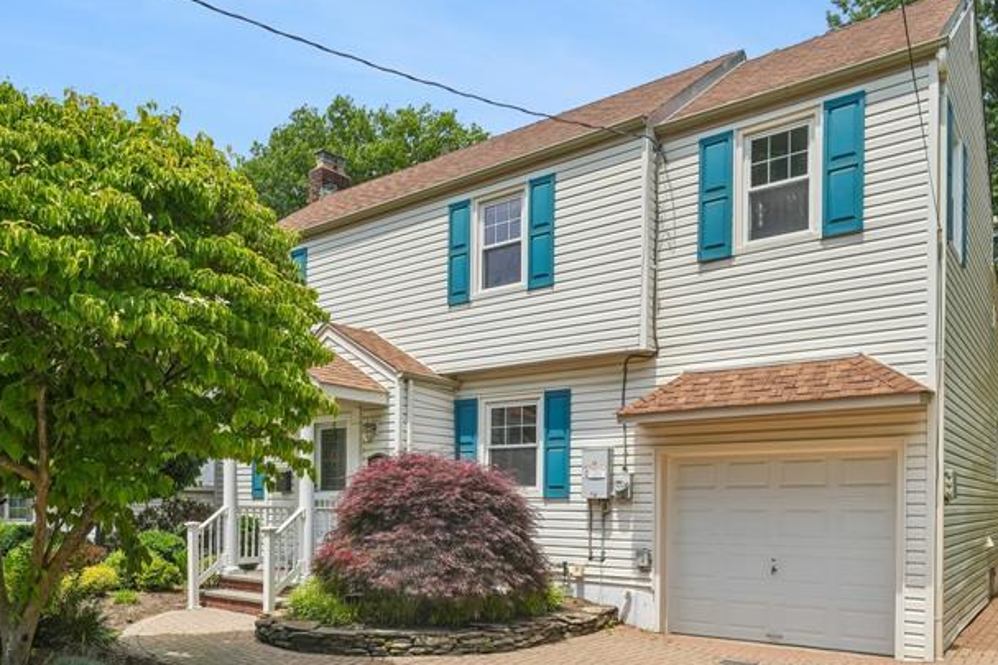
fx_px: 748
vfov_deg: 45.9
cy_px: 514
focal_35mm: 27
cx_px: 404
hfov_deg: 66.8
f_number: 8
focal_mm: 16
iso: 400
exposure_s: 1/800
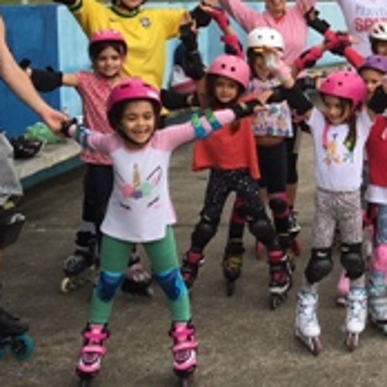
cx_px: 466
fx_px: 1126
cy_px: 78
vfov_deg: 19.3
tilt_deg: -2.6
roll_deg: -1.4
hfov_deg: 18.5
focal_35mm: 89
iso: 25
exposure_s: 1/463
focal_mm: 4.15
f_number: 2.2
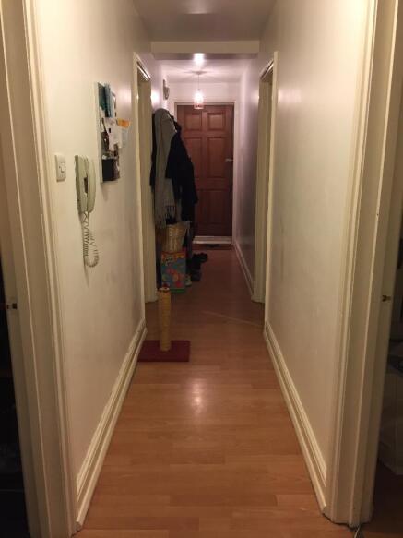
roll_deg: +0.6
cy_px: 269
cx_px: 202
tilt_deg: -12.4
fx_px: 450
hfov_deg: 48.2
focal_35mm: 29
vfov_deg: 61.7
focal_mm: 4.15
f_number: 2.2
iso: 100
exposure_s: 1/33
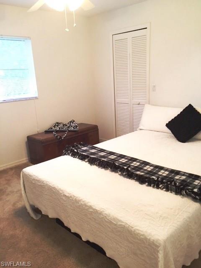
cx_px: 100
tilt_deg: -15.3
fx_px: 225
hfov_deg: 48.2
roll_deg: +3.2
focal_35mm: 29
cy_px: 134
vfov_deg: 61.7
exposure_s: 1/30
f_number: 2.2
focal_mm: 4.15
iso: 100
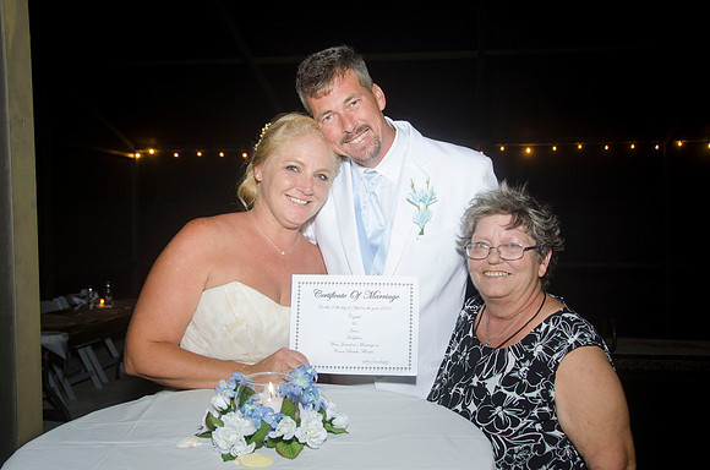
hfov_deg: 49.6
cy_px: 235
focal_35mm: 39
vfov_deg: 34.1
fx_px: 767
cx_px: 355
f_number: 5.6
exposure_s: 1/60
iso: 400
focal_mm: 26
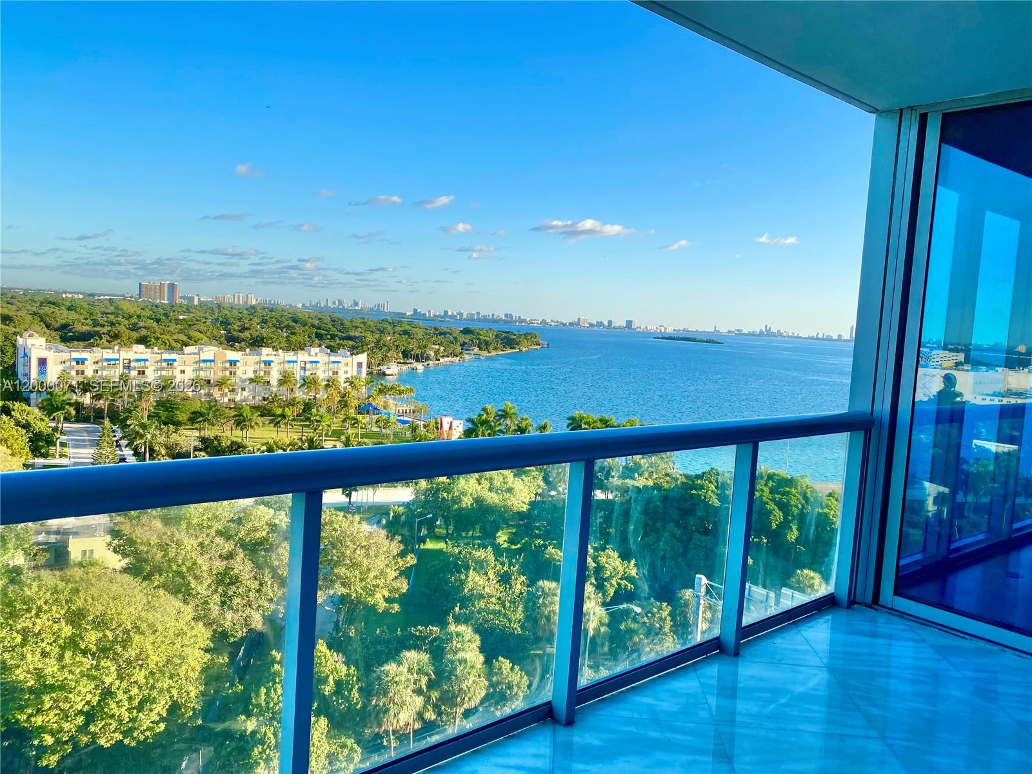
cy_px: 387
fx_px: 775
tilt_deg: -3.4
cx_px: 516
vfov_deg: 53.1
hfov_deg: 67.3
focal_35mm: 26
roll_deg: -3.5
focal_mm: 4.25
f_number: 1.8
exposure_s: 1/1608
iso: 32
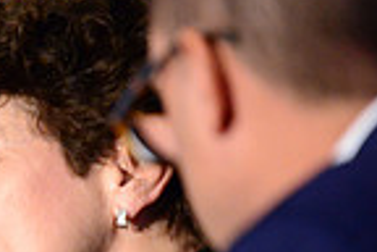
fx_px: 8419
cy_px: 324
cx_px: -220
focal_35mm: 804
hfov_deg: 2.6
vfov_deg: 1.7
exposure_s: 1/320
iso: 4000
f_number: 2.8
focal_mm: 200
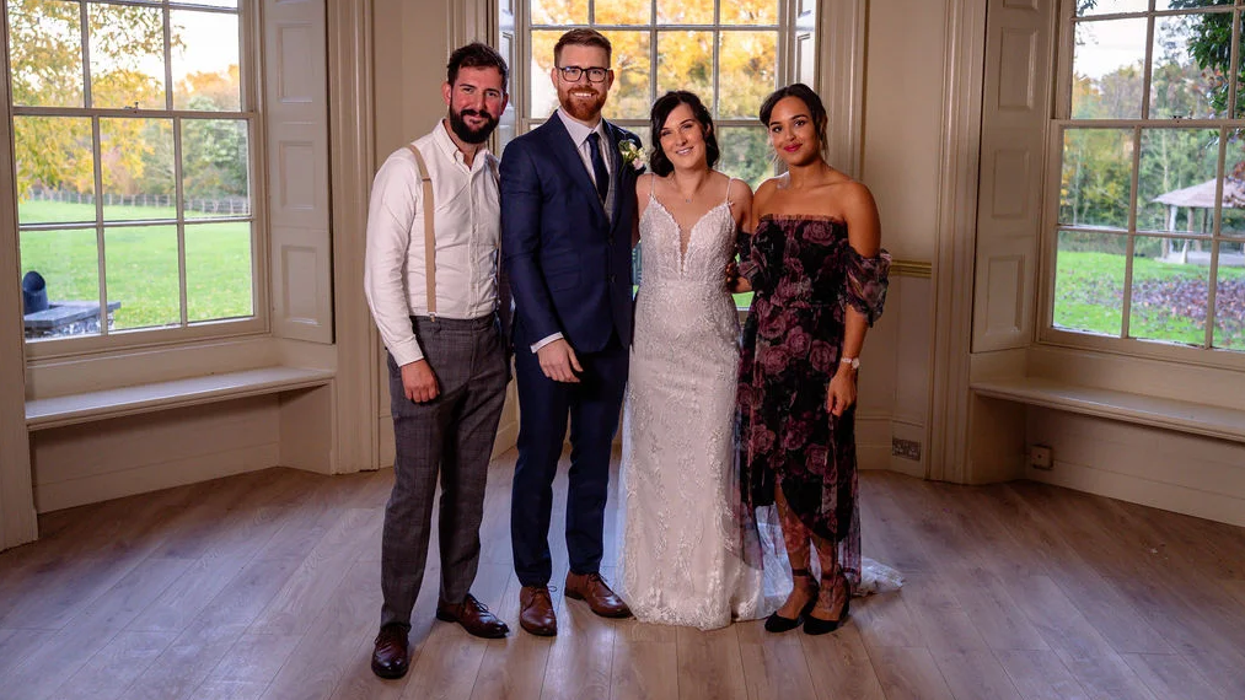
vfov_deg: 32.8
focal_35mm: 36
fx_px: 1189
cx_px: 627
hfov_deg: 55.3
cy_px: 309
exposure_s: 1/200
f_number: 2.8
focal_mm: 34
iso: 1000
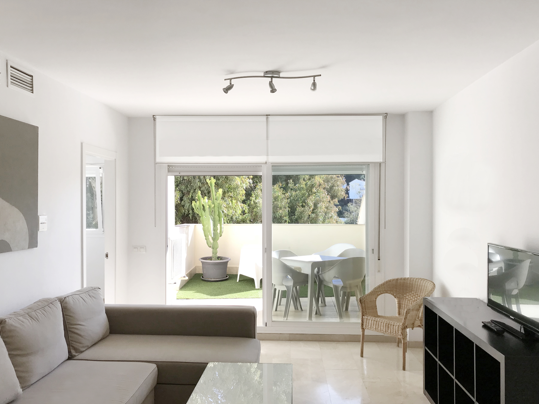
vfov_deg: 48.2
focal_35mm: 29
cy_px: 207
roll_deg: -0.6
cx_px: 272
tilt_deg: -0.4
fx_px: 452
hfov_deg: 61.7
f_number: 1.8
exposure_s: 1/413
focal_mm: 3.99
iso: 20
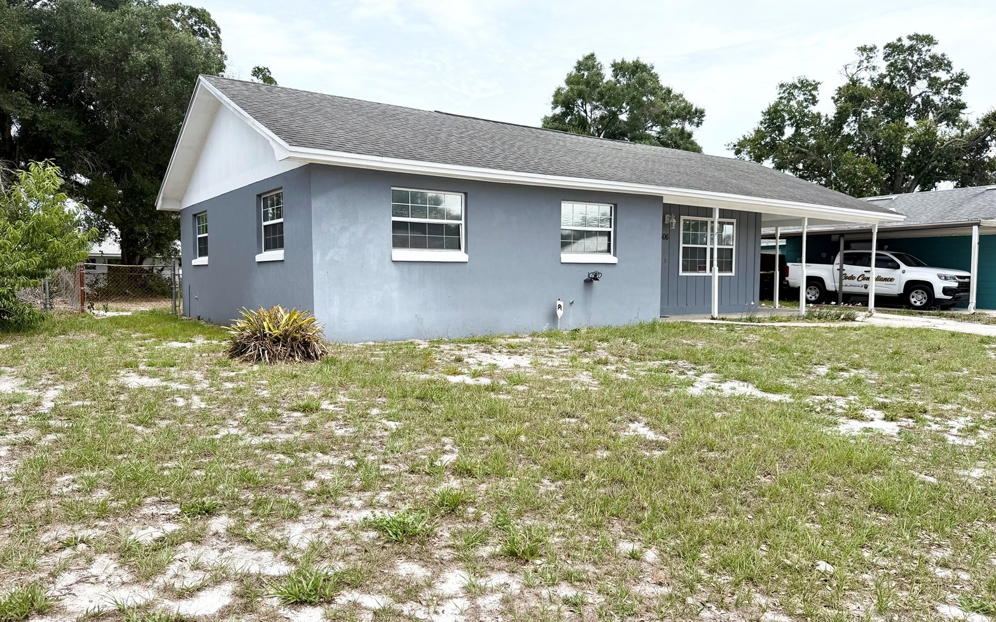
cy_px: 319
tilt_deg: -3.5
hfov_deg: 70.4
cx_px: 506
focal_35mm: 26
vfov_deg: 47.6
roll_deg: +0.0
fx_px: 706
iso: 80
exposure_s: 1/4673
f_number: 1.78
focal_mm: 6.76
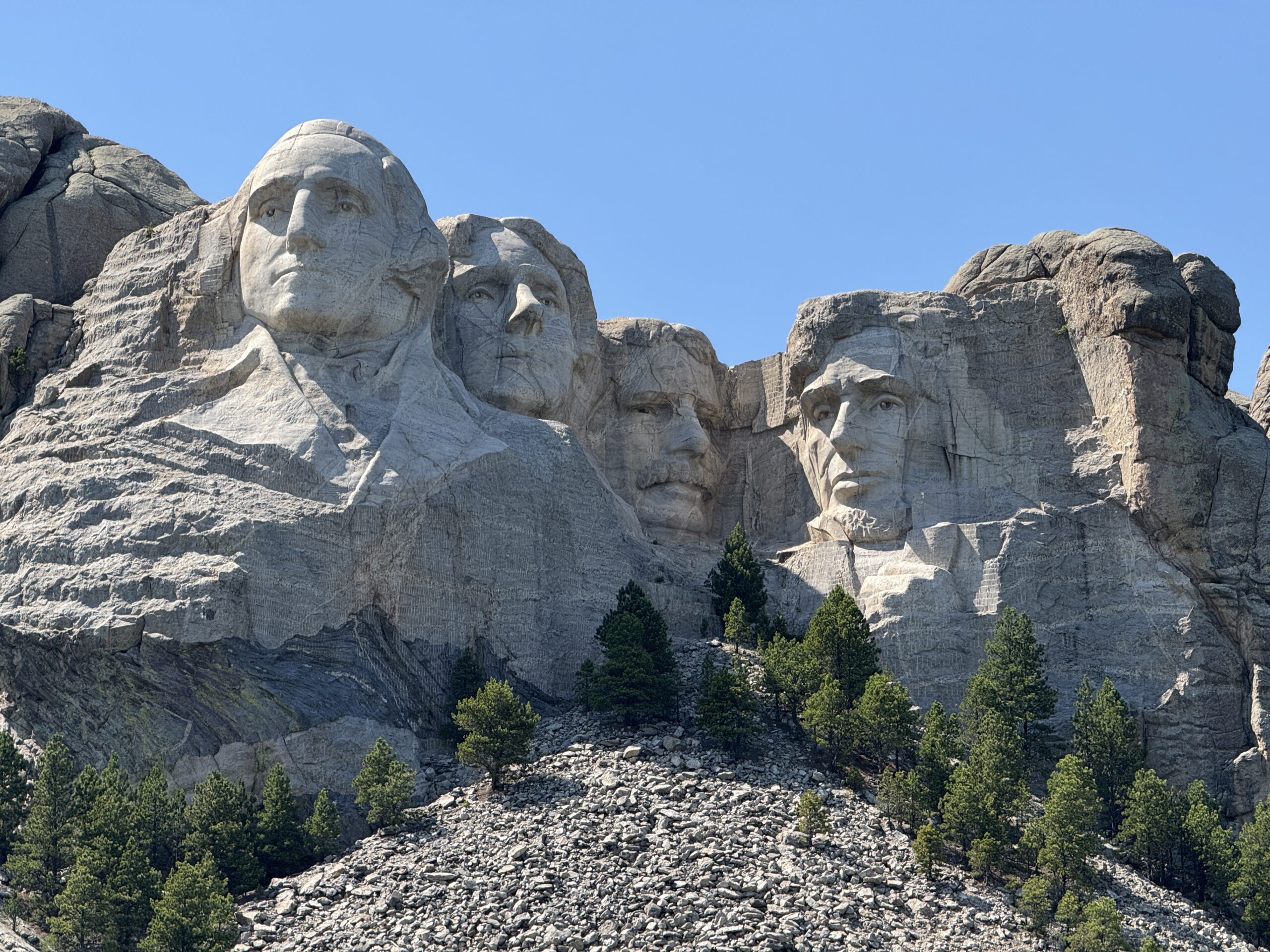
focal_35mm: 120
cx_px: 635
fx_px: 4403
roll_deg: +0.7
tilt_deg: +16.3
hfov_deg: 16.4
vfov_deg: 12.3
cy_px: 476
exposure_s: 1/1033
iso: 50
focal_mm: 15.66
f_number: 2.8
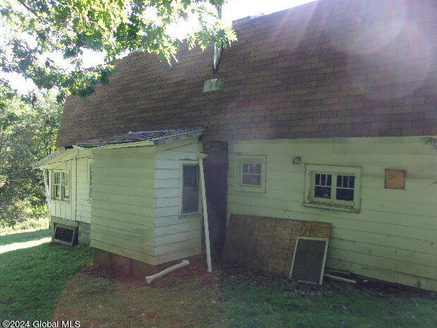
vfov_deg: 49.8
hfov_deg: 63.4
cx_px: 225
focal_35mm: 28
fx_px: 354
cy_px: 169
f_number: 3
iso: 80
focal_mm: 4.9
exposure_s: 1/100
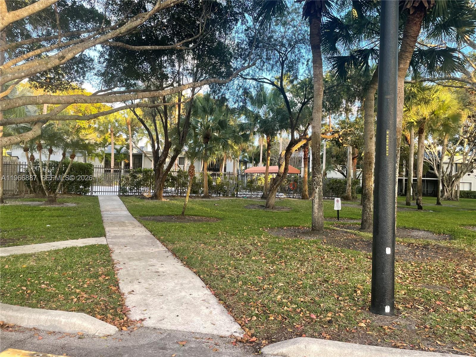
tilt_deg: +1.5
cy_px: 178
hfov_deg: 67.3
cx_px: 238
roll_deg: -1.6
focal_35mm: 26
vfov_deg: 53.1
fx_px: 358
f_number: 1.6
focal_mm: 4.2
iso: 40
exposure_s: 1/121
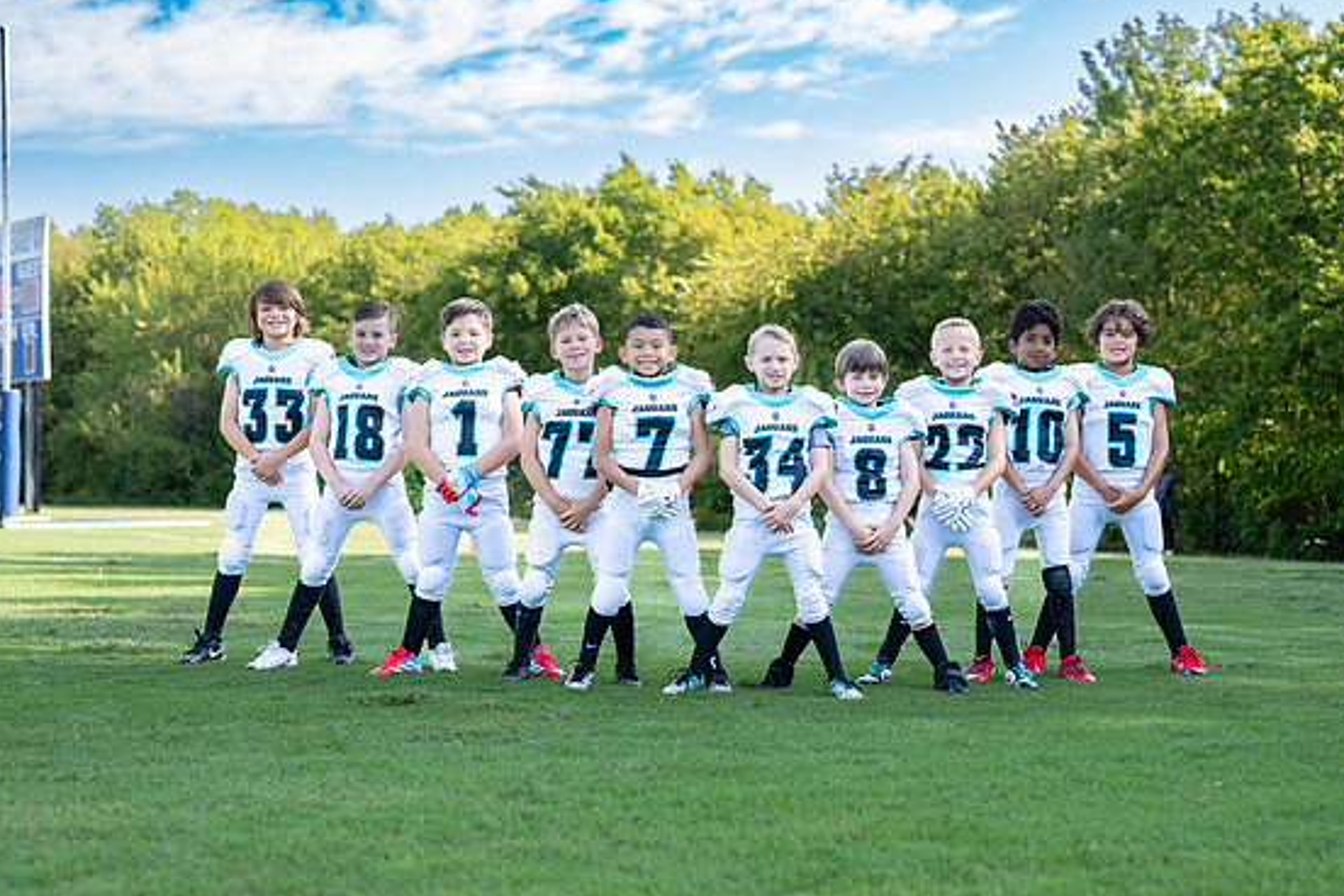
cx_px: 745
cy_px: 489
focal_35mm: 61
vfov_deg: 22.3
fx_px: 2277
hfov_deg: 32.9
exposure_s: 1/400
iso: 100
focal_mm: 50
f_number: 2.8
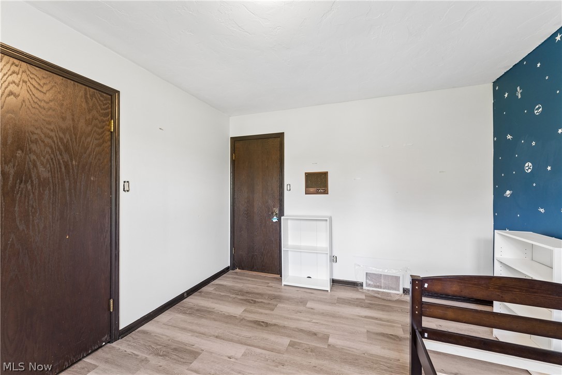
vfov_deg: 81.2
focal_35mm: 14
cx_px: 281
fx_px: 219
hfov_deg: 104.3
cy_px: 188
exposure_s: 1/40
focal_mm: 14
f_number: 5.6
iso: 640
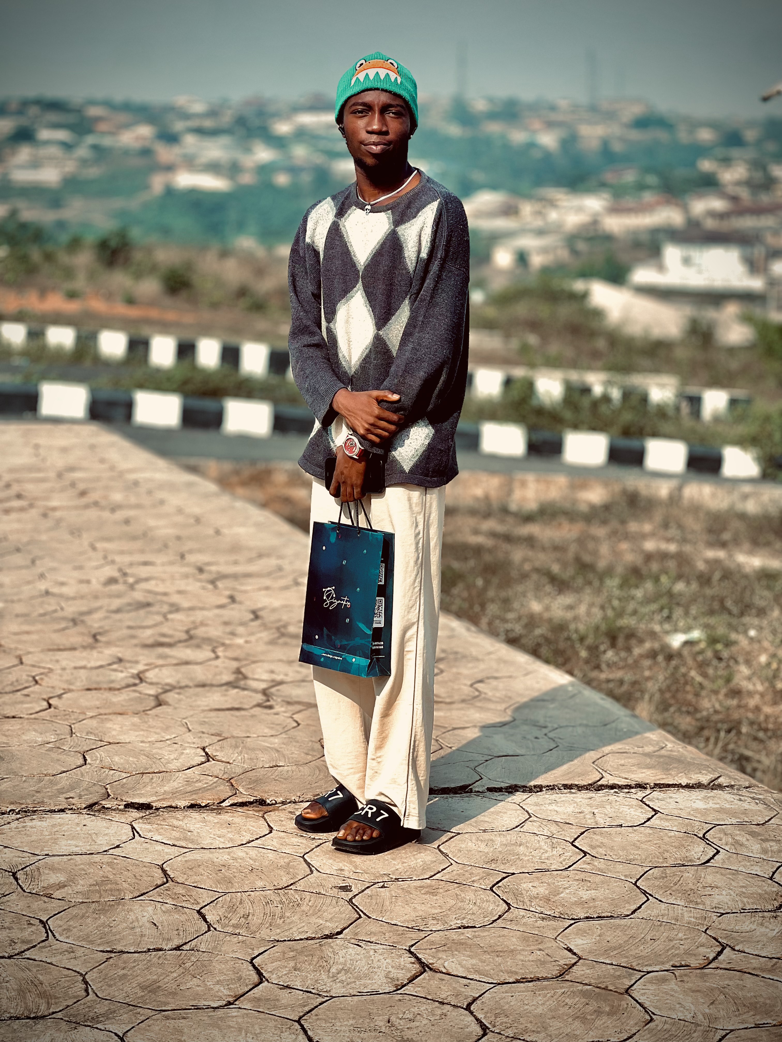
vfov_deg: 25.3
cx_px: 391
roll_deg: -0.7
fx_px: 2319
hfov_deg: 19.1
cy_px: 521
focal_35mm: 77
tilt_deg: -8.9
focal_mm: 9
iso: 32
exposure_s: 1/558
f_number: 2.8
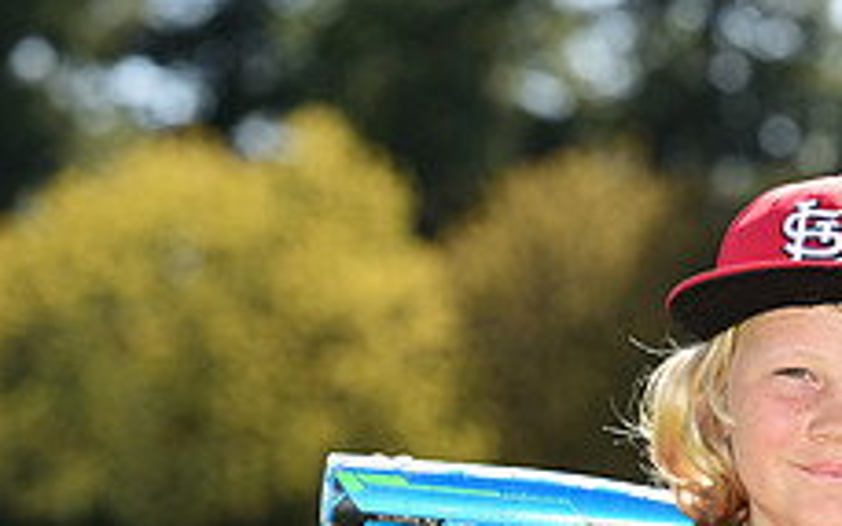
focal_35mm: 335
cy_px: 638
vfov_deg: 3.9
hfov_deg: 6.3
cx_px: 798
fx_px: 7685
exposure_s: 1/320
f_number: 4.5
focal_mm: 130
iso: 125
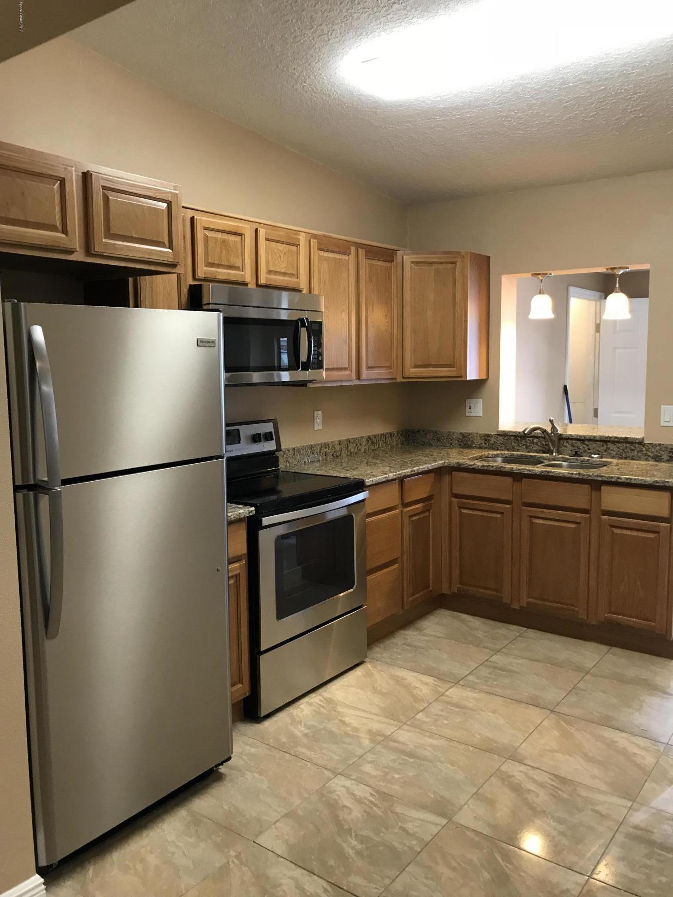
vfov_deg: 63.4
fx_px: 726
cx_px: 336
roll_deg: -1.2
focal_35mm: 28
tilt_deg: -8.2
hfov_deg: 49.7
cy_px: 448
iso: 40
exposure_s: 1/20
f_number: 1.8
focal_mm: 3.99
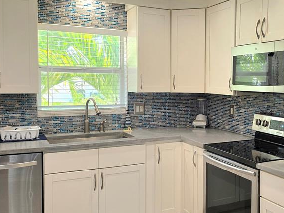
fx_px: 337
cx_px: 191
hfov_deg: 45.0
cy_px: 99
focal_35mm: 41
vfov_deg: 35.1
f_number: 1.4
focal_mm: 6.5
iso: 80
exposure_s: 1/120
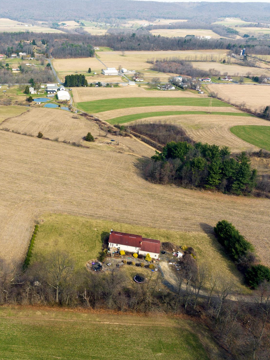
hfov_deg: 40.8
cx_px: 47
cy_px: 178
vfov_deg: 55.4
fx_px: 343
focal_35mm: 33
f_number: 4
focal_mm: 12.29
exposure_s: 1/500
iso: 100
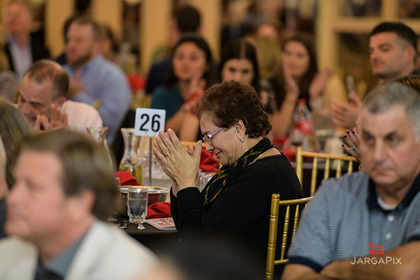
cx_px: 210
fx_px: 2334
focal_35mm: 200
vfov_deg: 6.9
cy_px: 140
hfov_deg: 10.3
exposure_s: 1/125
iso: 1000
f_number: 3.2
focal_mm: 200
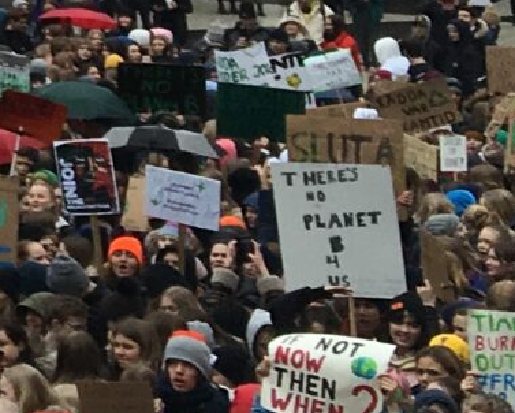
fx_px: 2928
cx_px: -1094
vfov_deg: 7.7
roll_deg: +1.9
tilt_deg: +1.3
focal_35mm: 192
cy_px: -465
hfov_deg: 8.3
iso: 25
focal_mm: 4.15
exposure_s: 1/358
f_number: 2.2
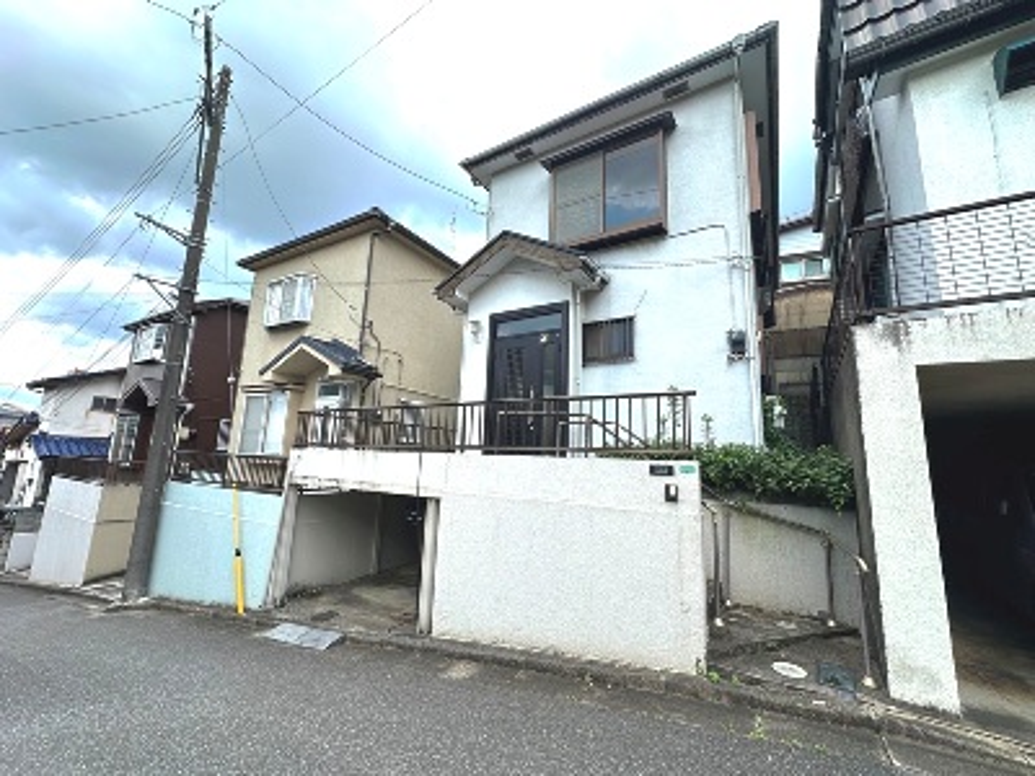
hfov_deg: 102.1
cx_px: 518
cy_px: 388
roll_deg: -2.4
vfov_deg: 85.7
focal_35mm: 14
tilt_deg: +9.6
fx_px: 419
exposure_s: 1/739
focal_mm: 2.22
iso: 40
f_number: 2.2
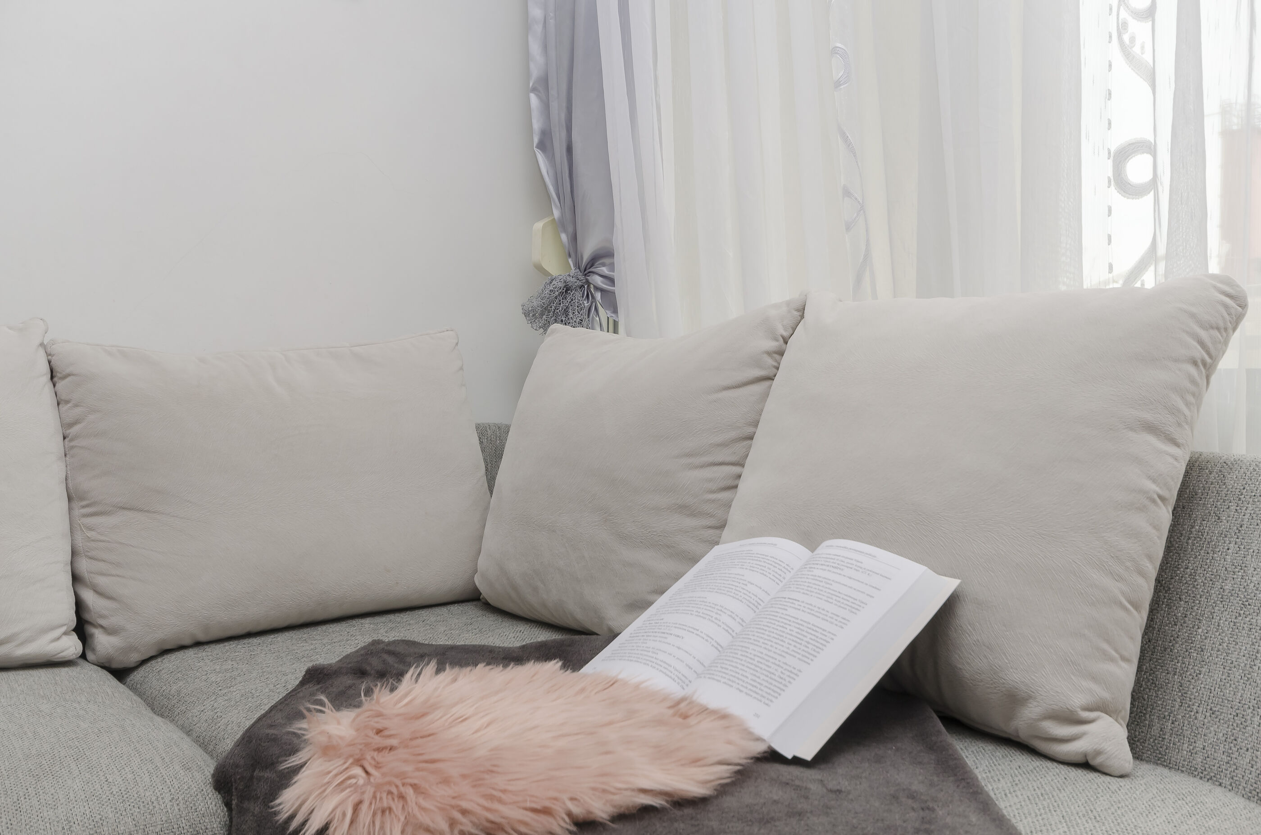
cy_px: 418
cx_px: 630
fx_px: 1049
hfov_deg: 62.0
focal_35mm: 30
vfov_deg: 43.4
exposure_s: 1/125
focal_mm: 20
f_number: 8
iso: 200
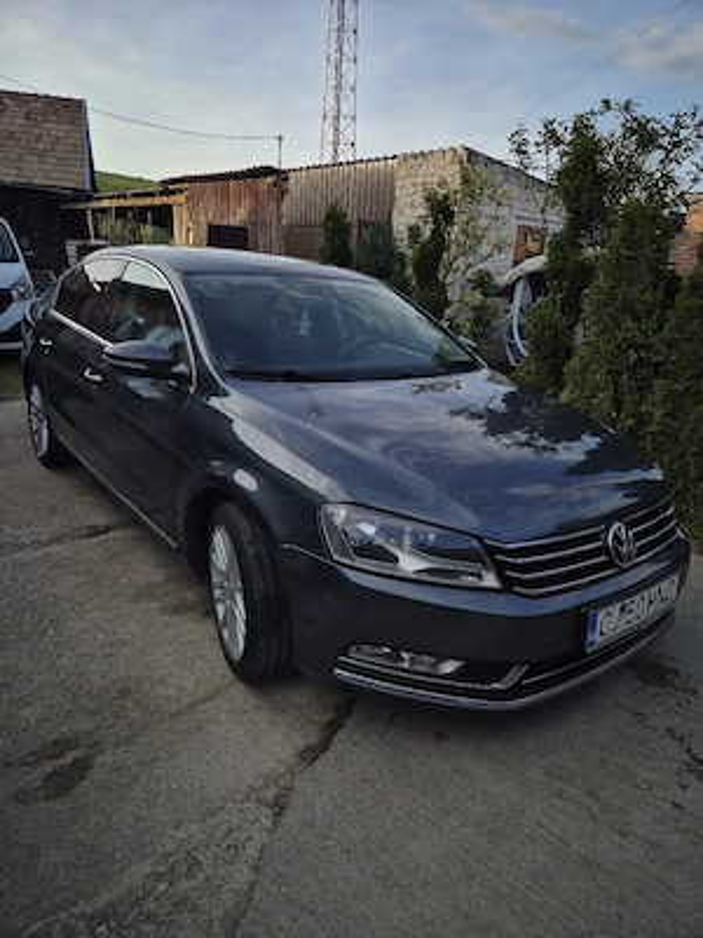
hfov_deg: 58.9
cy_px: 469
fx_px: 623
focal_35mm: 23
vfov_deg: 73.9
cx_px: 352
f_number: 1.8
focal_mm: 5.4
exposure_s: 1/588
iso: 25
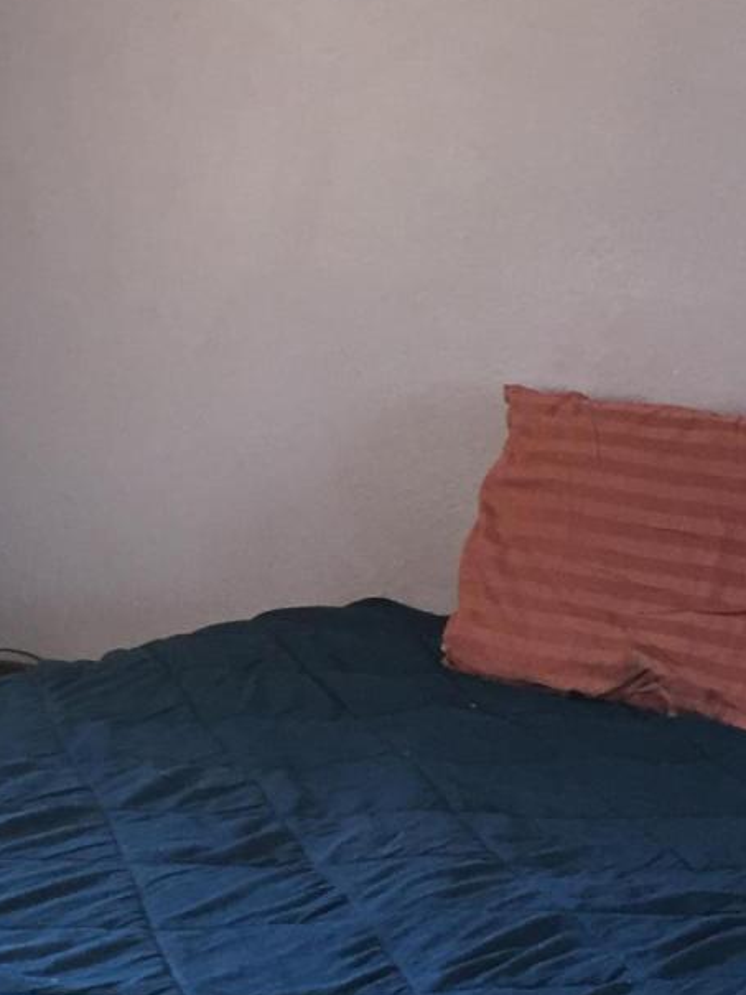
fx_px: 2758
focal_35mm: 96
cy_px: 437
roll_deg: -1.1
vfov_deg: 20.4
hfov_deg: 15.2
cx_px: 87
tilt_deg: -9.6
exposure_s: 1/30
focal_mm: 4.15
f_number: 2.2
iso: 100
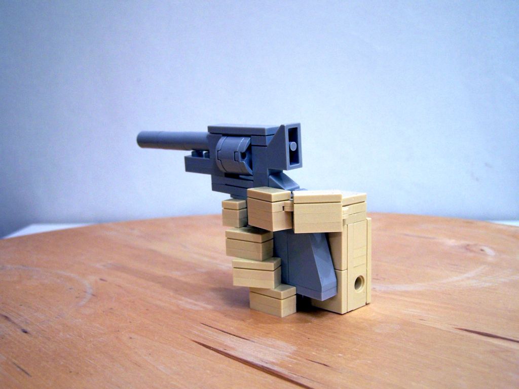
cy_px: 194
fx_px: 600
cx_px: 260
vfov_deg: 36.0
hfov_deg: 46.8
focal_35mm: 40
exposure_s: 1/4
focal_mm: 6.7
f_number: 2.8
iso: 80
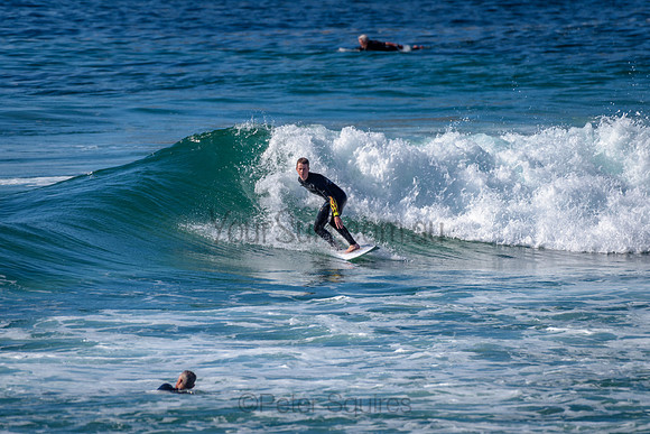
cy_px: 191
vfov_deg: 2.2
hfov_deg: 3.4
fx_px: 11067
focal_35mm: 613
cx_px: 324
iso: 125
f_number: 5.6
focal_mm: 500
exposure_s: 1/2000
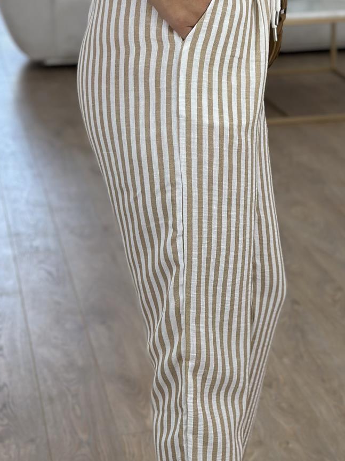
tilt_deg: -39.7
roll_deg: -0.9
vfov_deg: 22.0
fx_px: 1183
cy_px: 272
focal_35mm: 89
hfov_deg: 16.5
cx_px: 273
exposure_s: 1/242
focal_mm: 6.86
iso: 80
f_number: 1.78
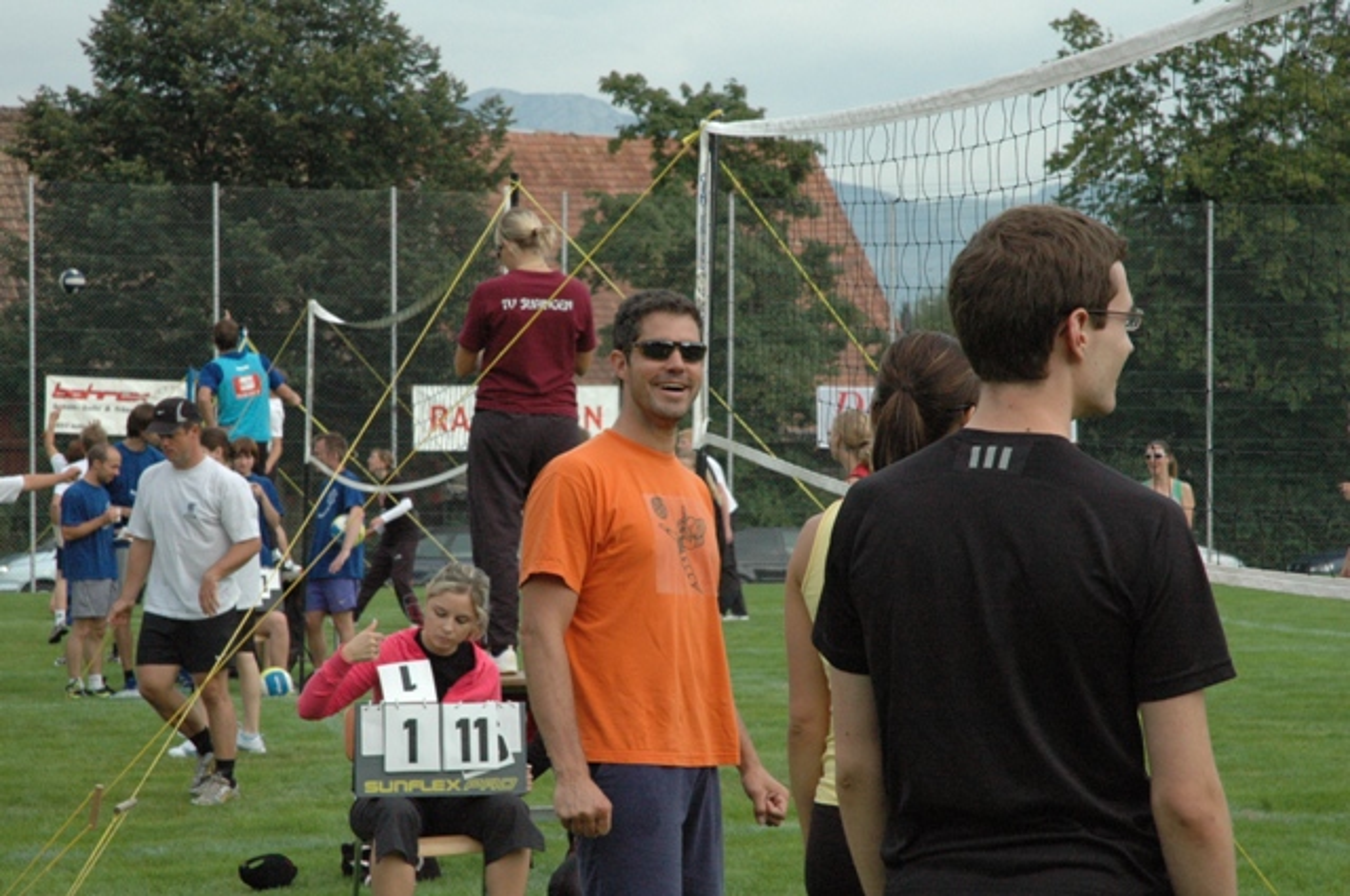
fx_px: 3932
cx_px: 675
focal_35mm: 105
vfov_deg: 13.0
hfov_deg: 19.5
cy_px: 448
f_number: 11
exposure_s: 1/500
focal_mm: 70
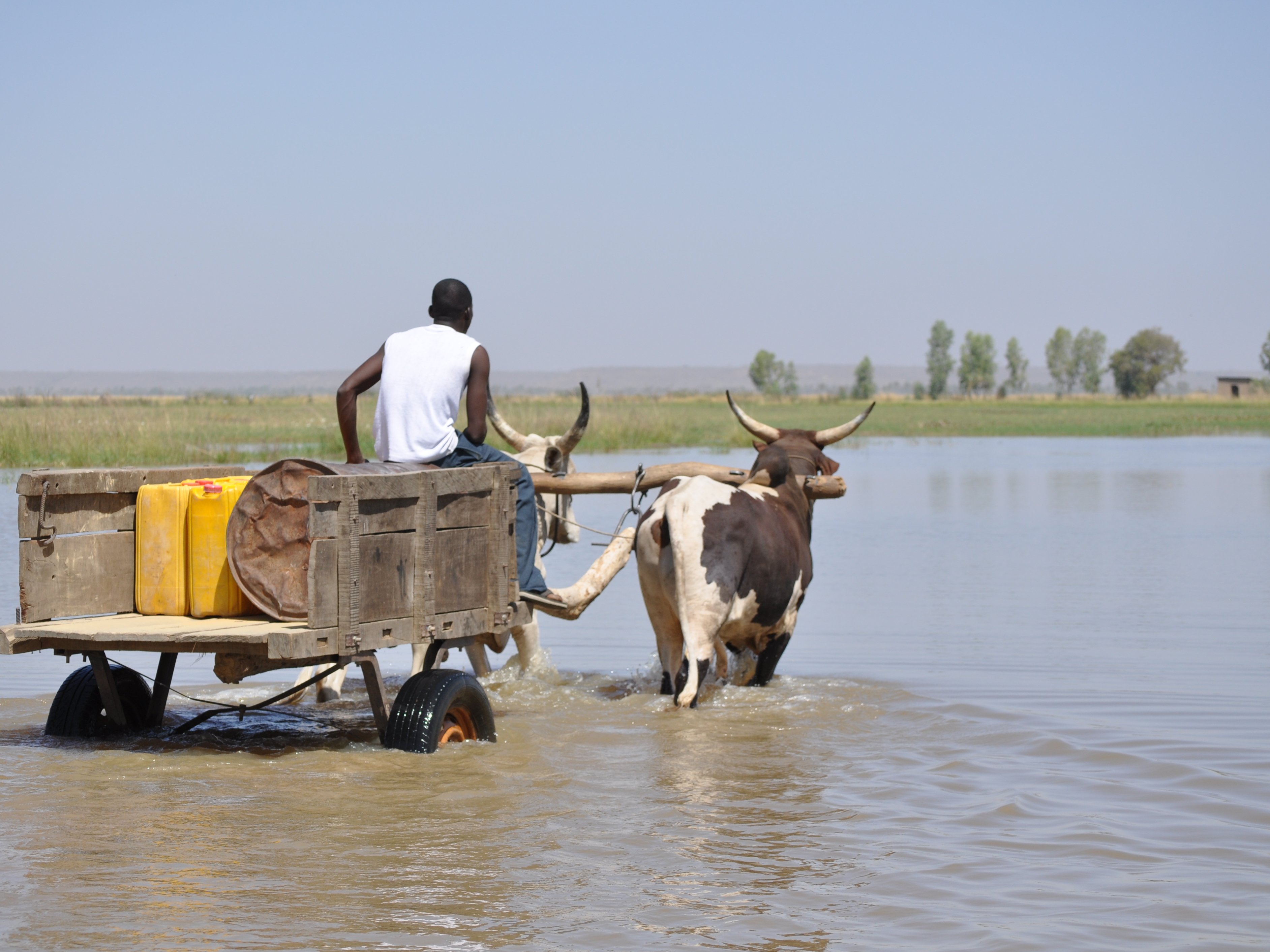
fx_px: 3909
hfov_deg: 18.5
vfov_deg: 13.9
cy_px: 474
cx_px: 631
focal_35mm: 107
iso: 200
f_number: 7.1
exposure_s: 1/800
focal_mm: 65
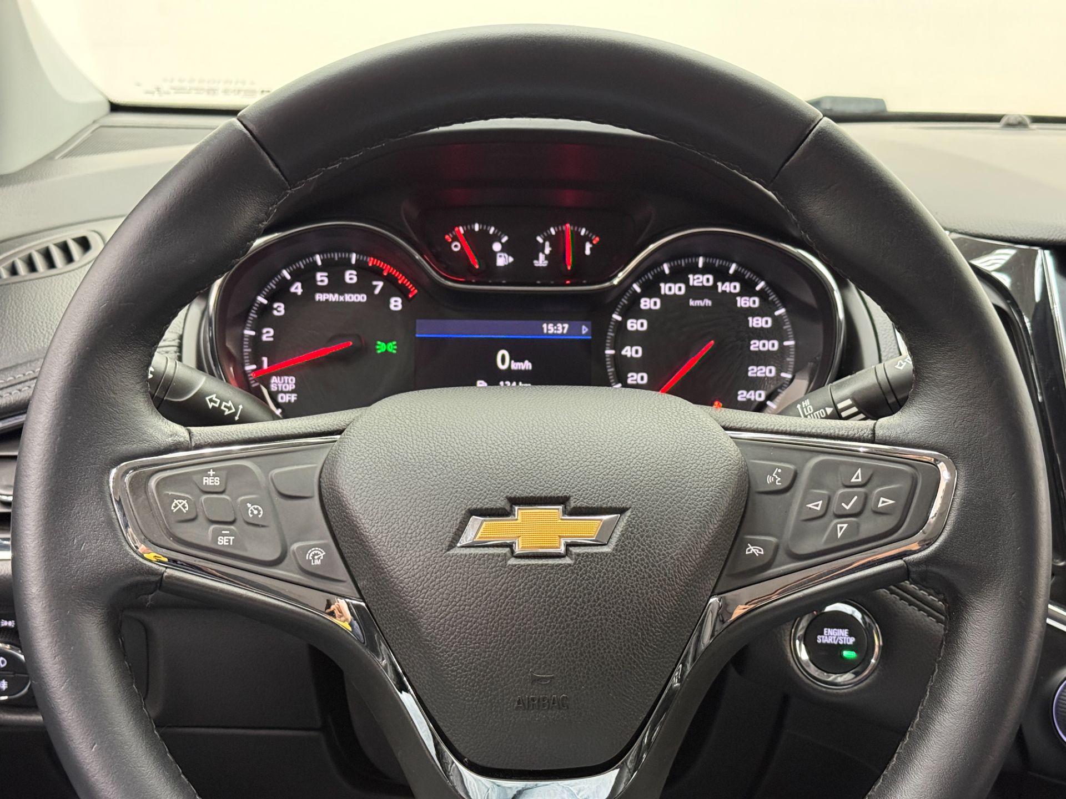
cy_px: 400
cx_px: 533
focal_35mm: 48
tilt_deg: -14.5
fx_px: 1478
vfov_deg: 30.3
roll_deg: -1.7
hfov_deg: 39.7
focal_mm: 6.76
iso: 400
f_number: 1.78
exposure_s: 1/30
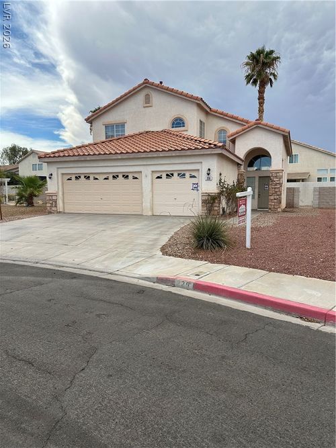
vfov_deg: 71.6
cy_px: 224
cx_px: 168
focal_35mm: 24
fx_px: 311
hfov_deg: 56.8
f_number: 1.78
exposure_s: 1/3247
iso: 80
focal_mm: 6.86
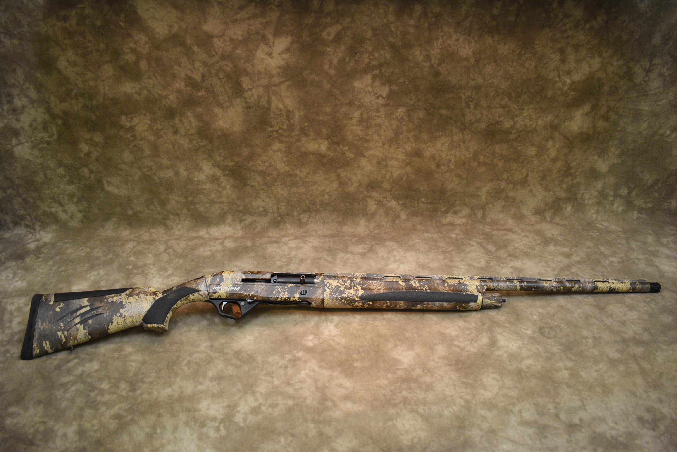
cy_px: 226
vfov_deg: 40.0
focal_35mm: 33
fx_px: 621
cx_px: 338
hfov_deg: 57.2
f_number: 3.8
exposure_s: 1/125
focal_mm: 22
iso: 1250
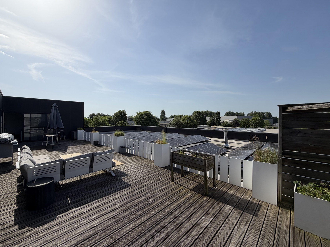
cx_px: 154
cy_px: 121
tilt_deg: -0.5
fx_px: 143
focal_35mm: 15
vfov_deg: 81.7
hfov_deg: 98.0
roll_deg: -0.2
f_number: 2.2
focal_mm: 2.22
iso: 20
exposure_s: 1/1795
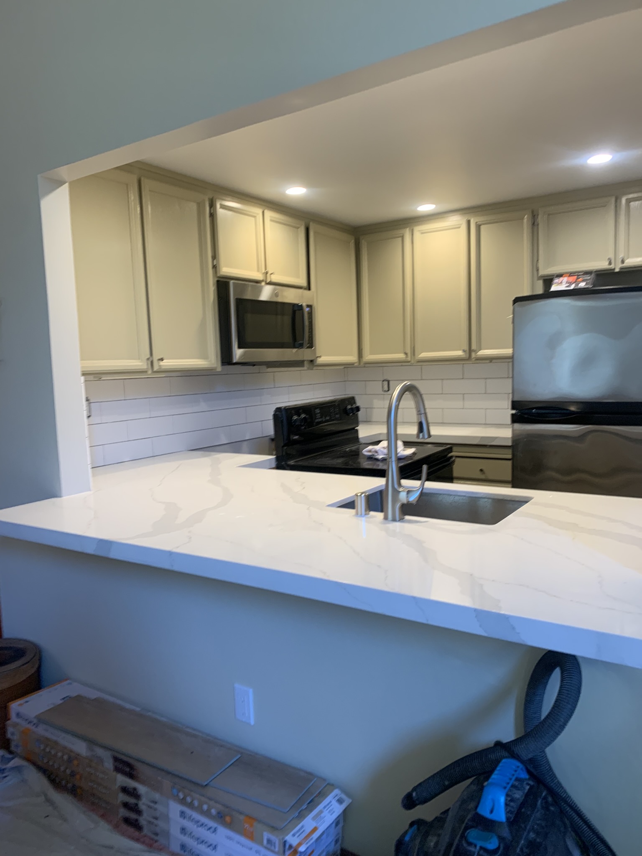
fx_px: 643
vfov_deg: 67.3
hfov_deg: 53.1
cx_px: 321
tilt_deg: -4.7
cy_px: 428
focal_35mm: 26
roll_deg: +0.2
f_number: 1.8
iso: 80
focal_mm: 4.25
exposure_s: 1/60
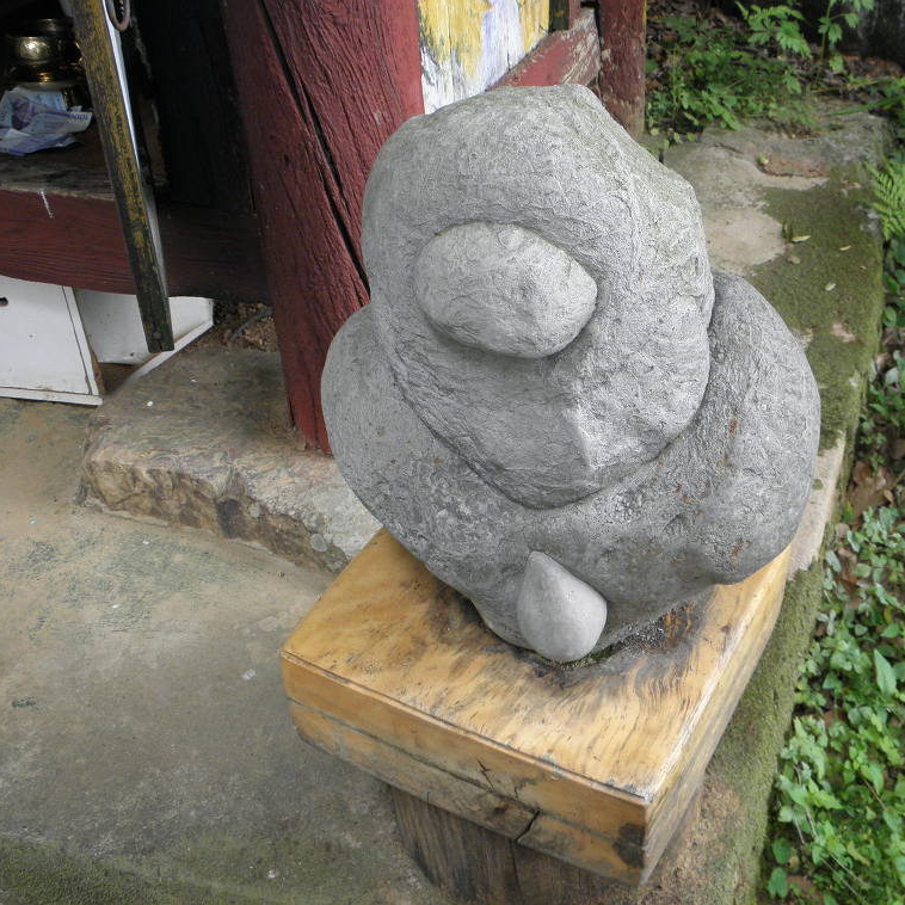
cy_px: 448
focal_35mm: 43
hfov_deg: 38.9
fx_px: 1272
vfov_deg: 39.2
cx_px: 562
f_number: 3.7
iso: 100
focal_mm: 6.4
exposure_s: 1/40
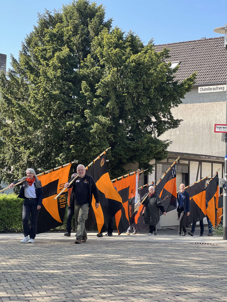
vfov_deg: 25.3
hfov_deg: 19.1
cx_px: 114
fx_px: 673
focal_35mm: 77
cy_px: 151
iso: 40
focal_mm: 9
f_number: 2.8
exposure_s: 1/121
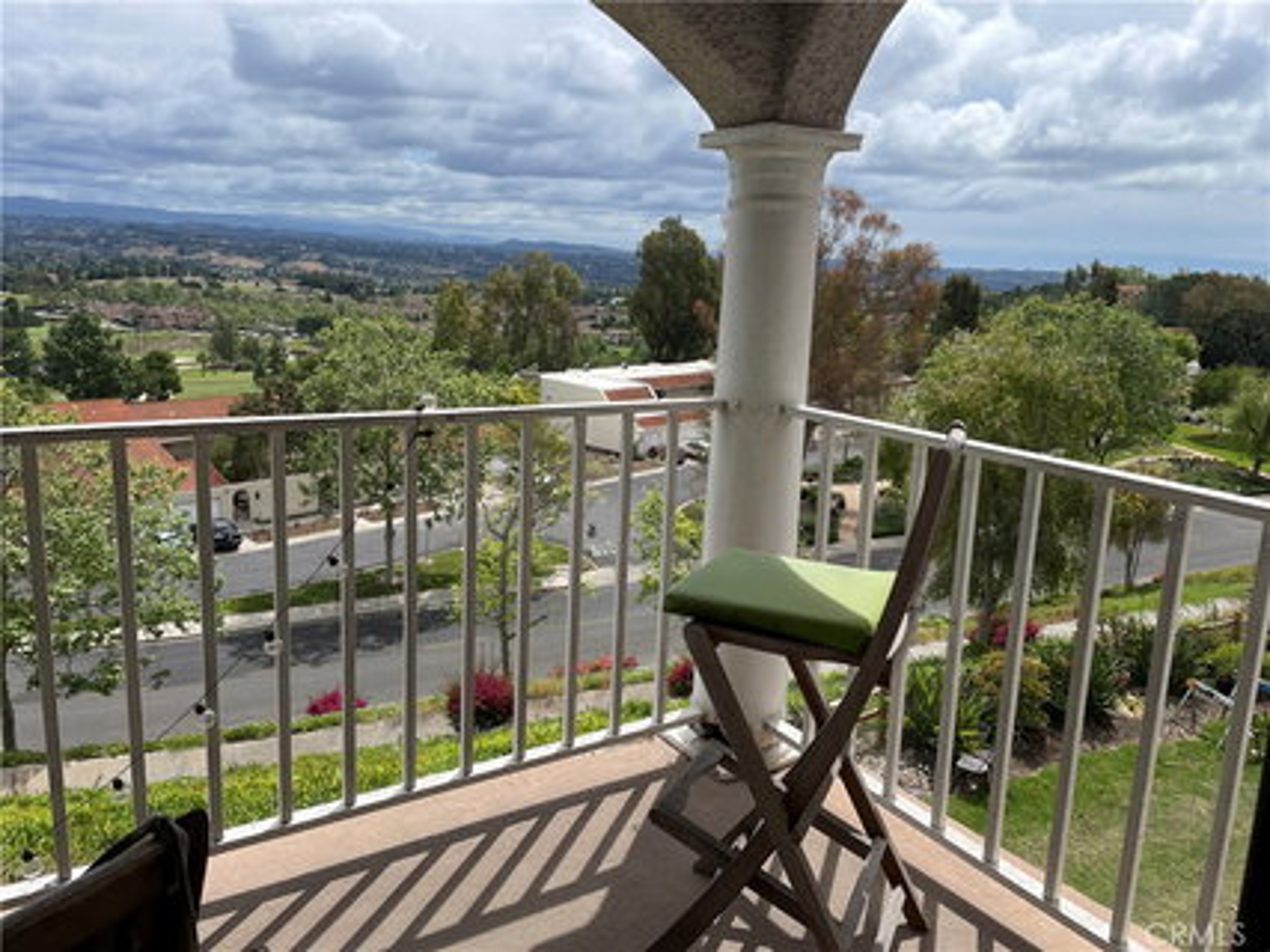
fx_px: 954
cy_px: 476
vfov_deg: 53.0
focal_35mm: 26
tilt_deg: -12.4
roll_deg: -2.2
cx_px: 635
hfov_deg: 67.3
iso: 50
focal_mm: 4.2
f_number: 1.6
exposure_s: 1/6494
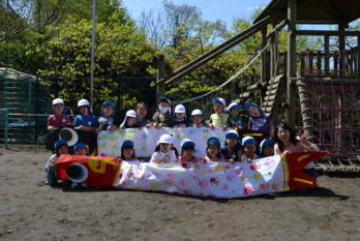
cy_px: 116
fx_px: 310
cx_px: 177
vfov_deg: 42.4
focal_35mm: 31
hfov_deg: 60.2
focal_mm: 18
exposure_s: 1/250
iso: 100
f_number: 8
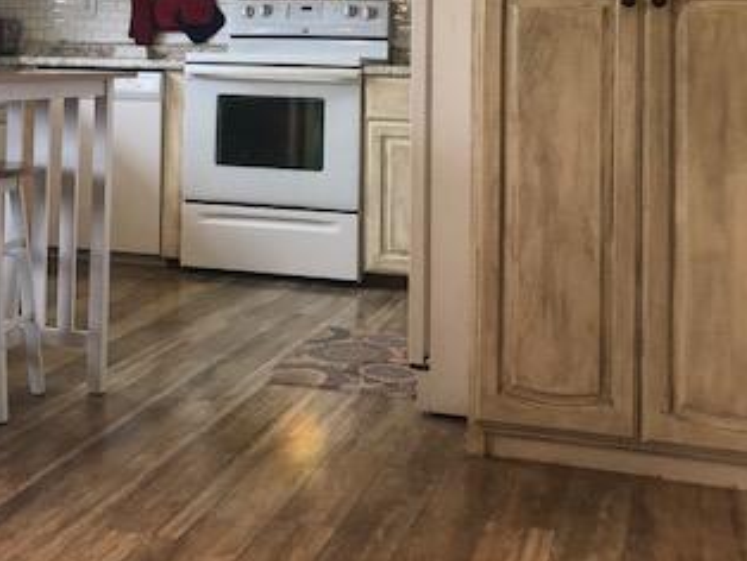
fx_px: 1231
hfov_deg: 33.3
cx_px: 216
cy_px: -5
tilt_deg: +2.4
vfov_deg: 24.5
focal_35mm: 57
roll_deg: -0.9
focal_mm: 4
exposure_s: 1/17
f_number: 1.8
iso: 40
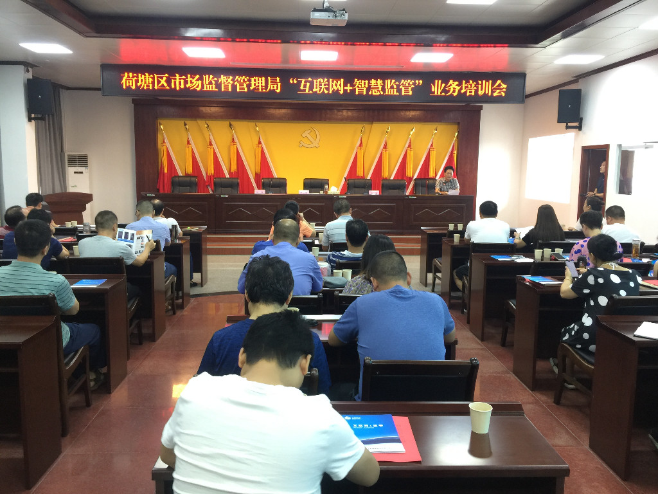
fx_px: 551
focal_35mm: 29
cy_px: 247
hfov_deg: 61.7
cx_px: 329
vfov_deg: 48.2
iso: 50
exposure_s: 1/17
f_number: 2.2
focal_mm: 4.15
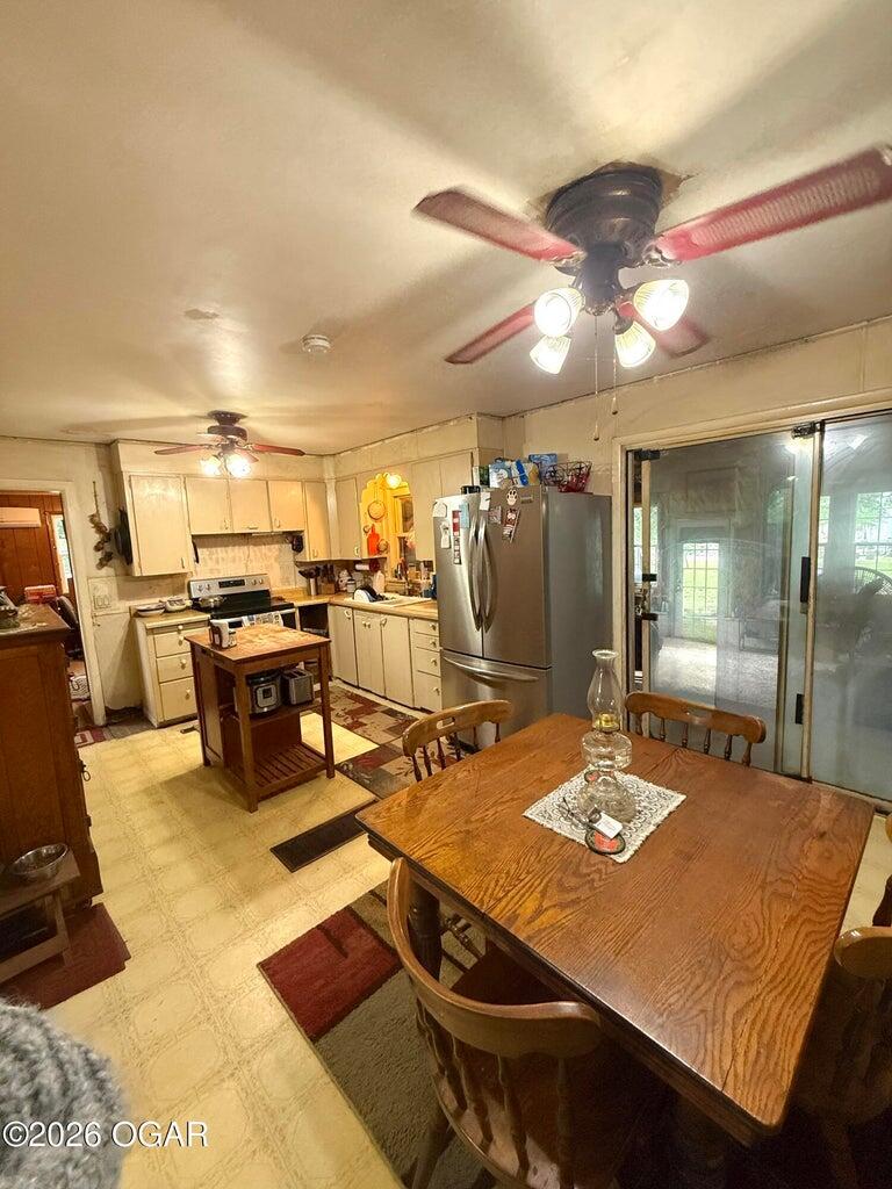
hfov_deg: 85.7
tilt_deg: -6.9
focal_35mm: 14
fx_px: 481
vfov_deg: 102.1
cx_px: 446
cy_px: 594
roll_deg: +3.2
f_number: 2.2
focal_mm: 2.22
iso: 640
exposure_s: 1/120
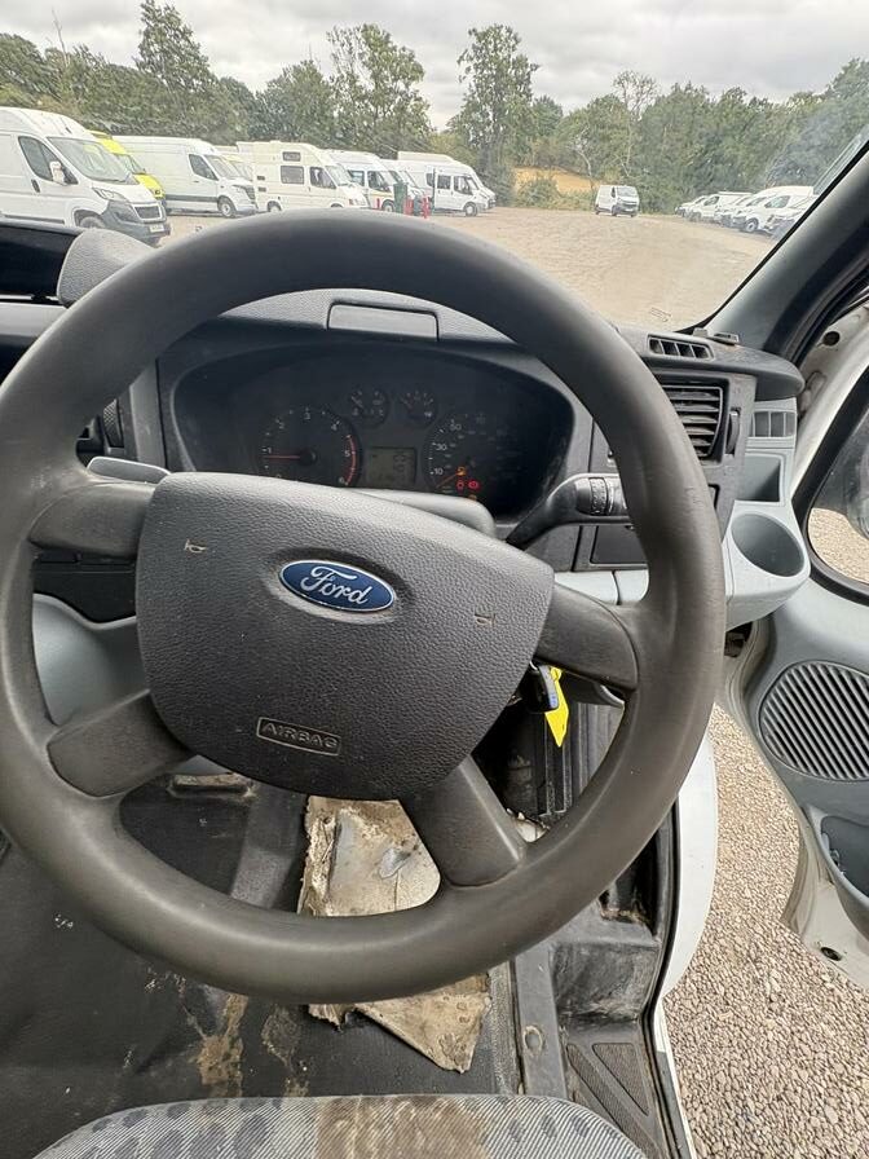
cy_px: 580
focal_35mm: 14
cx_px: 434
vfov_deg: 102.1
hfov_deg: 85.7
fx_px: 469
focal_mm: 2.22
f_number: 2.2
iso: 100
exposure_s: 1/140
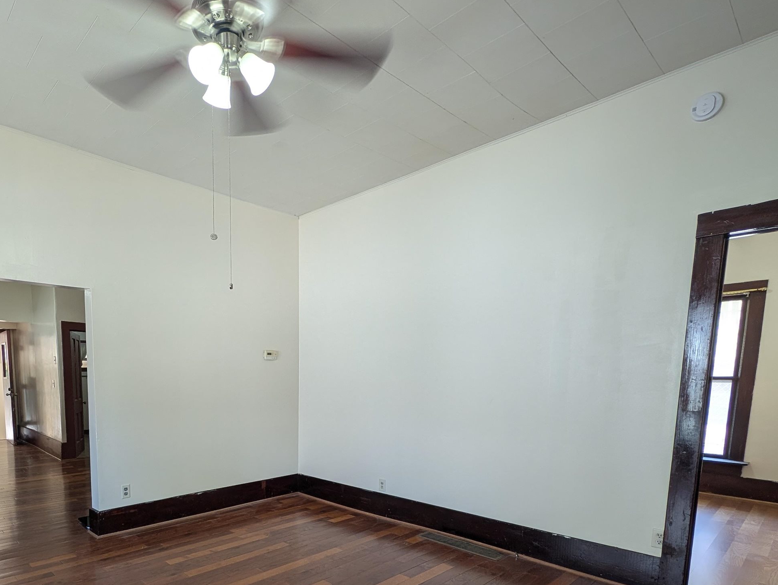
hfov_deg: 82.1
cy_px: 427
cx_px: 267
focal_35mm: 19
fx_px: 428
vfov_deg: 65.3
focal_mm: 2.23
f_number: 1.95
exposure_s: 1/40
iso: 46
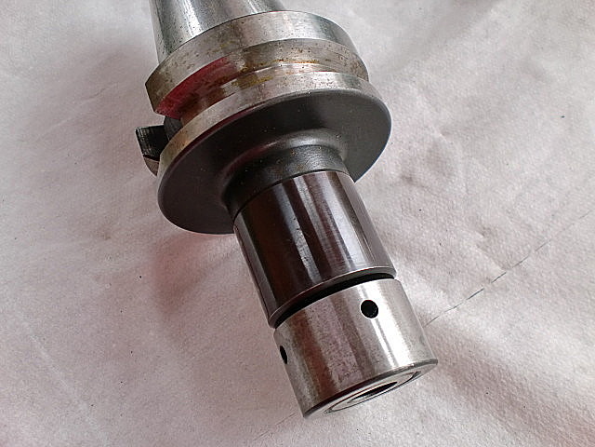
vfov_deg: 40.7
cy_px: 224
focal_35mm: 35
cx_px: 298
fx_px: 602
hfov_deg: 52.6
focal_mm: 6.3
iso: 100
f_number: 3.1
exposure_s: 1/60
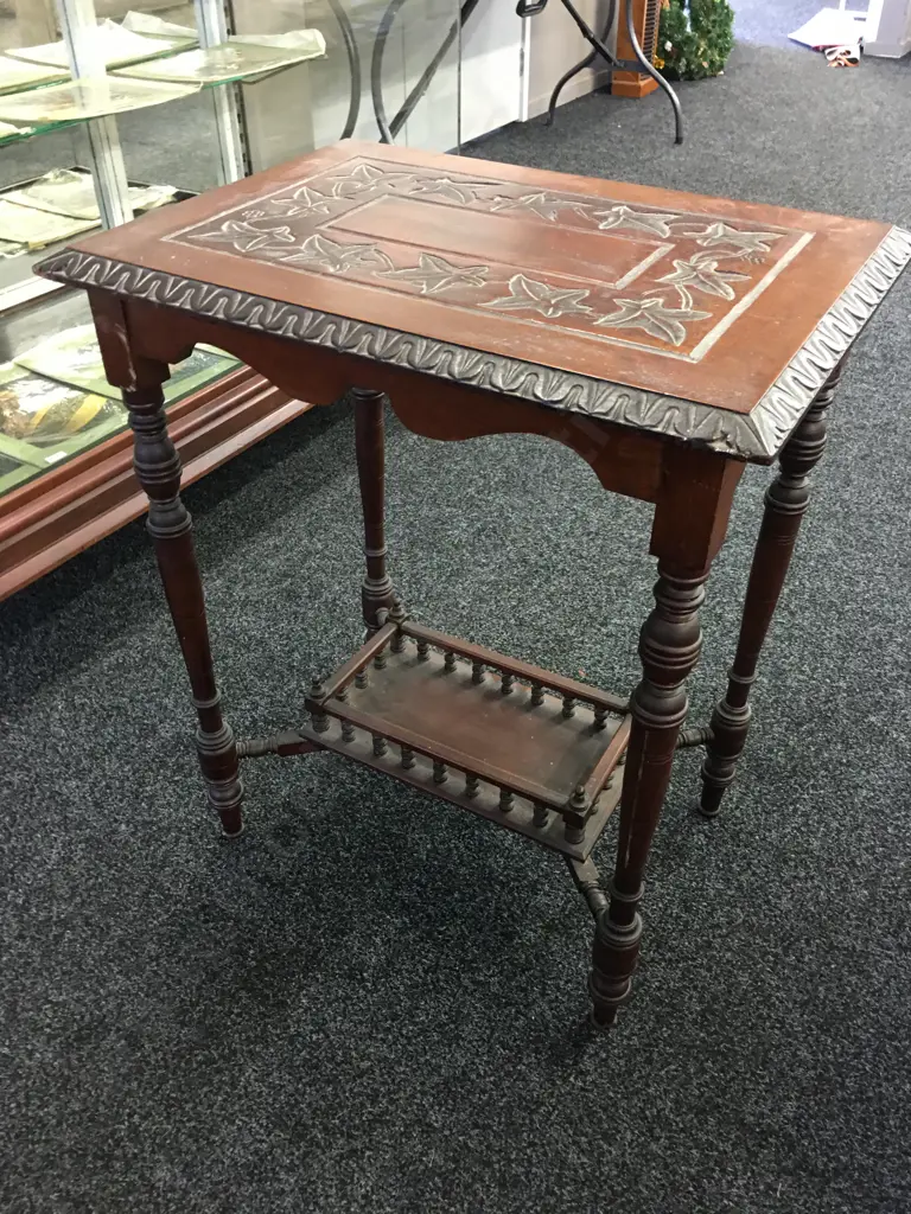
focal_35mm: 29
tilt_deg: -36.8
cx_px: 456
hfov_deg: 48.2
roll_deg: -0.7
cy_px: 607
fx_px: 1018
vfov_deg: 61.7
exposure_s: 1/10
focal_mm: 4.15
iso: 100
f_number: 2.2
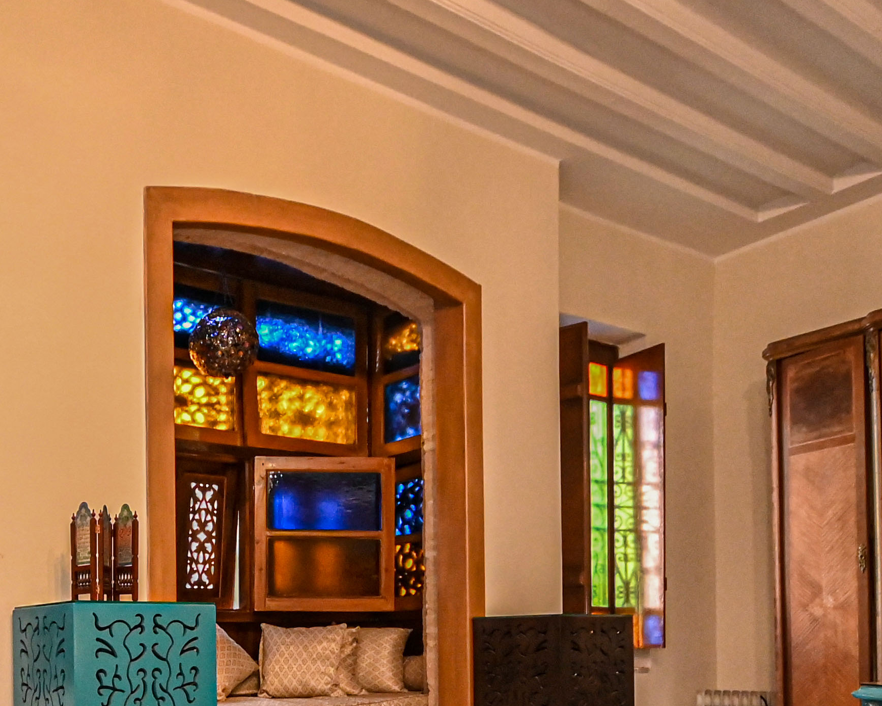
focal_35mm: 32
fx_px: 835
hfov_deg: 52.9
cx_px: 207
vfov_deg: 42.2
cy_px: 630
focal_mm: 10
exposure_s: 1/60
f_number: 4
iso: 2800
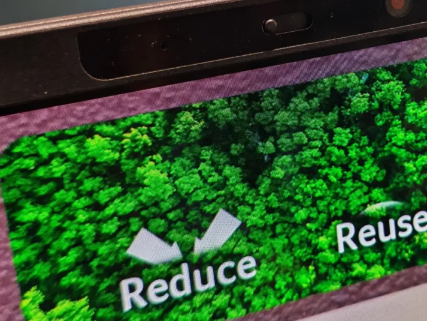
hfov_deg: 24.0
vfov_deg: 18.2
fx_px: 987
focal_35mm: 80
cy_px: 56
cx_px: 341
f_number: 1.6
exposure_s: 1/120
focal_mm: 5.4
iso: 64
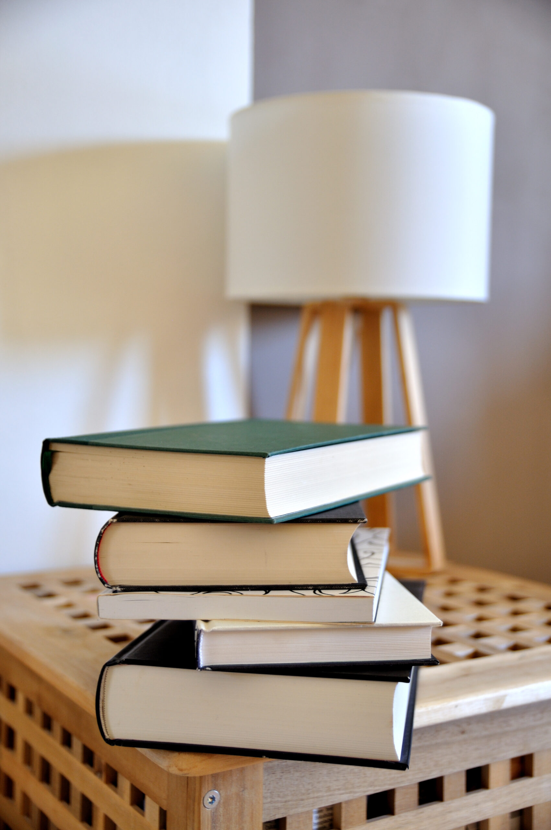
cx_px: 276
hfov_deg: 28.9
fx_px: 1070
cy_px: 415
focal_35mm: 46
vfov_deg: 42.4
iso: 200
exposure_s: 1/30
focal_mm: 31
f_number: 2.8
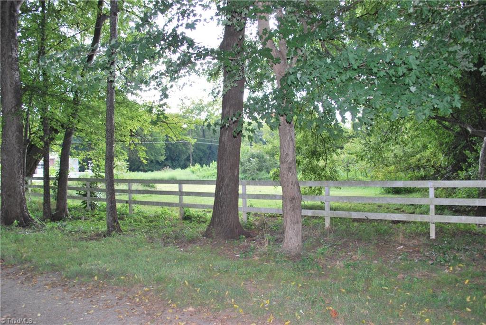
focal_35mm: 27
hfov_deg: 67.4
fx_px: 365
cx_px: 243
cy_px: 162
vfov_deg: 48.0
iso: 280
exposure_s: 1/60
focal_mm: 18
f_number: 3.5
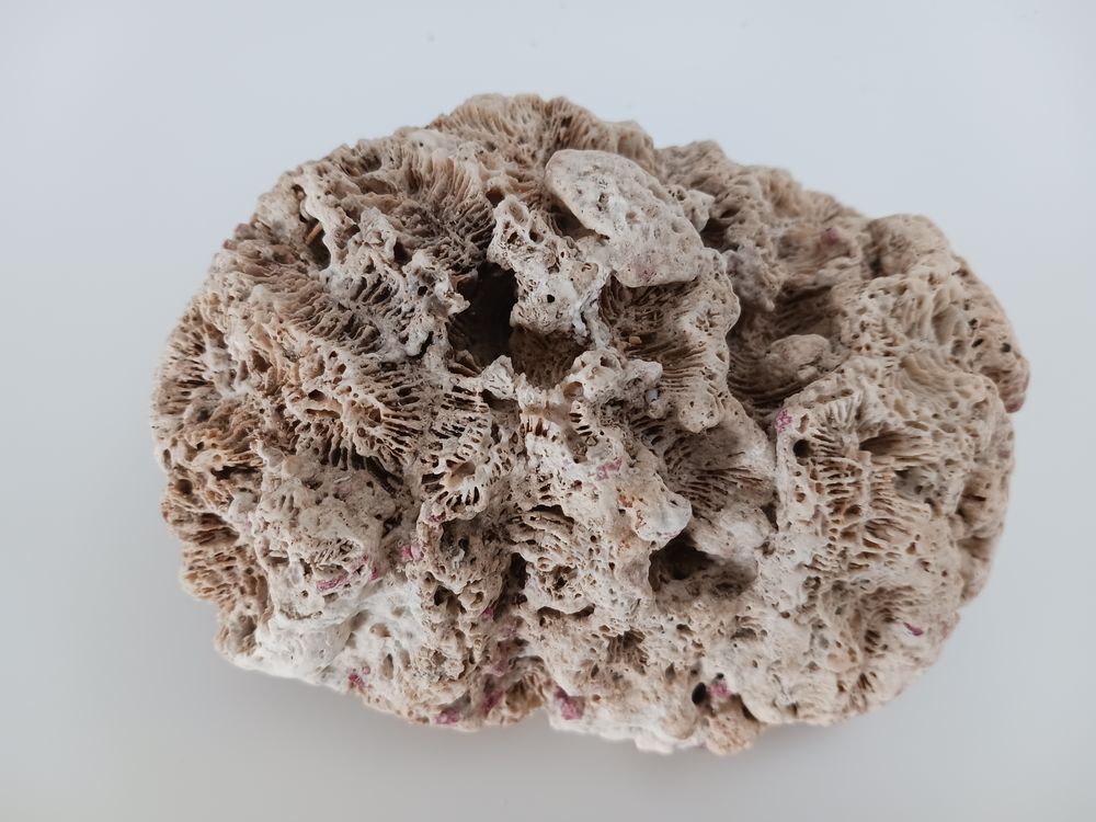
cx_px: 548
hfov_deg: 65.3
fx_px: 855
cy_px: 411
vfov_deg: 51.4
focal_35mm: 27
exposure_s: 1/50
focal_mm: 4
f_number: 1.8
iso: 200
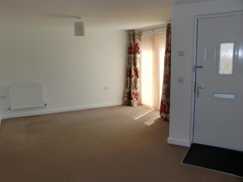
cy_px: 91
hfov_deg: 61.7
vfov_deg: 48.2
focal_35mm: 29
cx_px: 122
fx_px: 204
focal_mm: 5.2
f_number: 3.5
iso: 64
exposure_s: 1/125
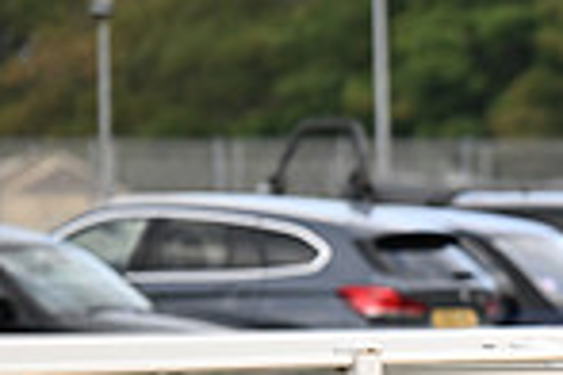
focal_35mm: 789
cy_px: 492
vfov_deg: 1.7
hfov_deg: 2.6
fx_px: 12338
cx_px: 1103
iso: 800
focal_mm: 200
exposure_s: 1/2500
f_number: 3.5
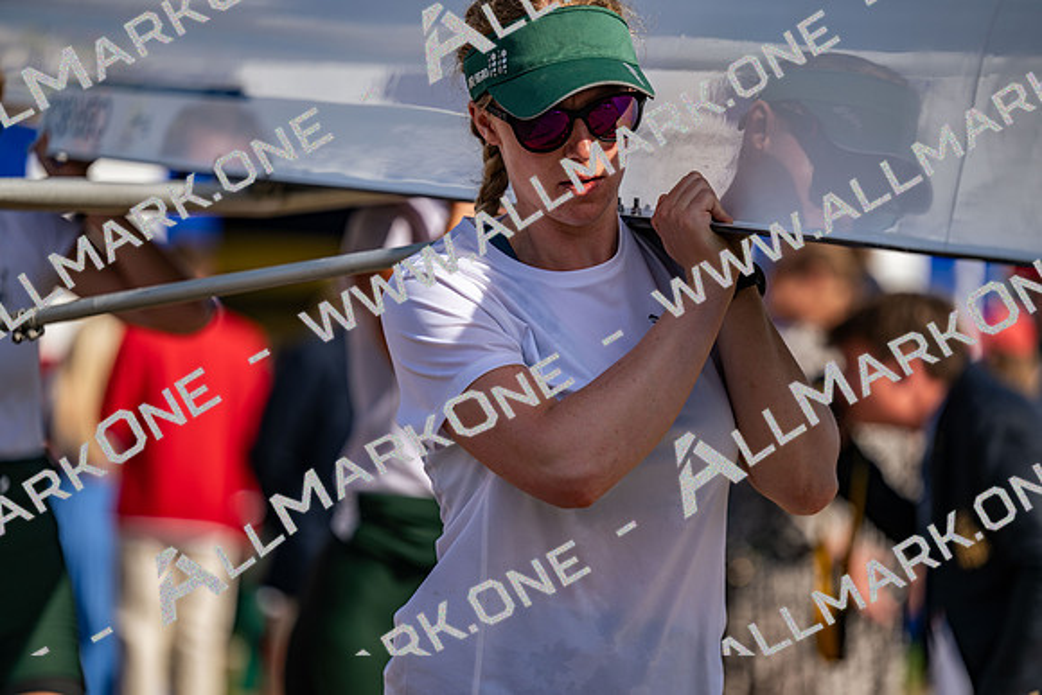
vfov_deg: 8.6
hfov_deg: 12.8
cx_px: 521
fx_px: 4632
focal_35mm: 160
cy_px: 348
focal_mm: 160
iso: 90
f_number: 2.8
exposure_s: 1/2000
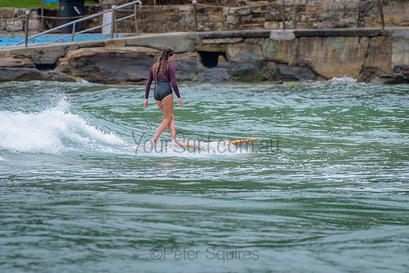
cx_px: 190
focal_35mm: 613
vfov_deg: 2.2
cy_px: 106
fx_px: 6968
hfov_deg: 3.4
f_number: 5.6
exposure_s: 1/1250
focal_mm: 500
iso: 800
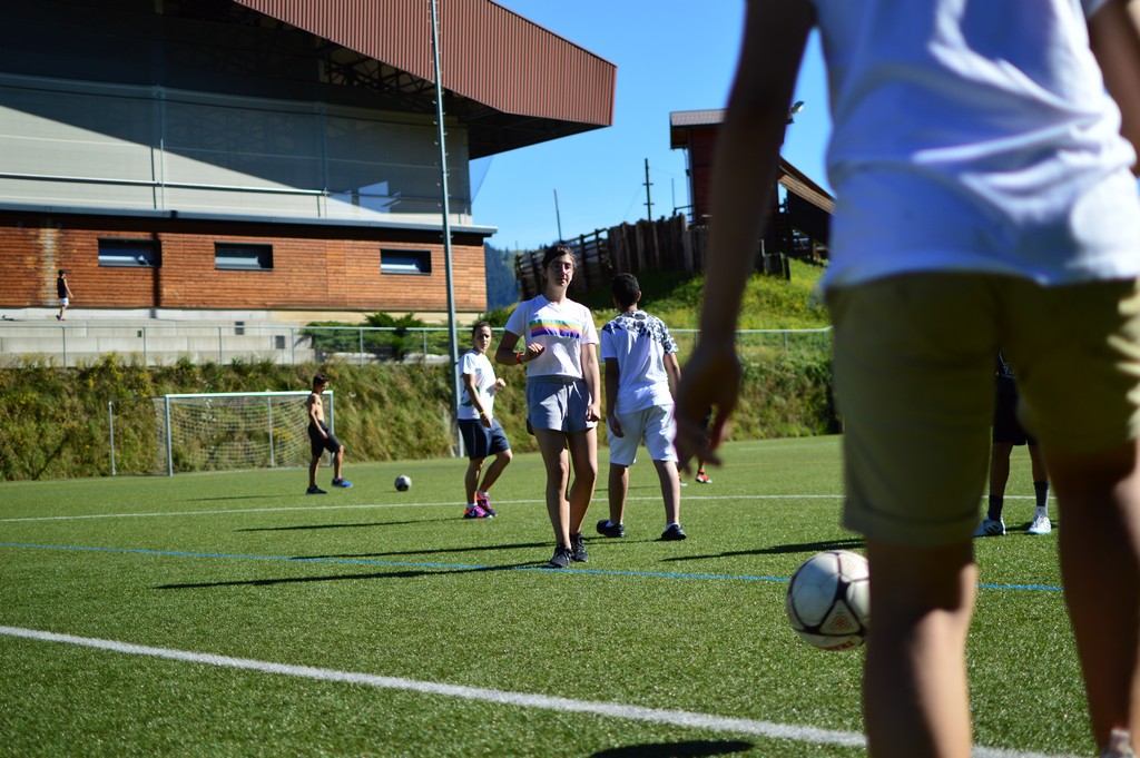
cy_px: 379
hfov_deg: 37.9
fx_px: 1661
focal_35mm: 52
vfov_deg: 25.7
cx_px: 570
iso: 100
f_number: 1.8
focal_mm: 35
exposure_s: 1/4000
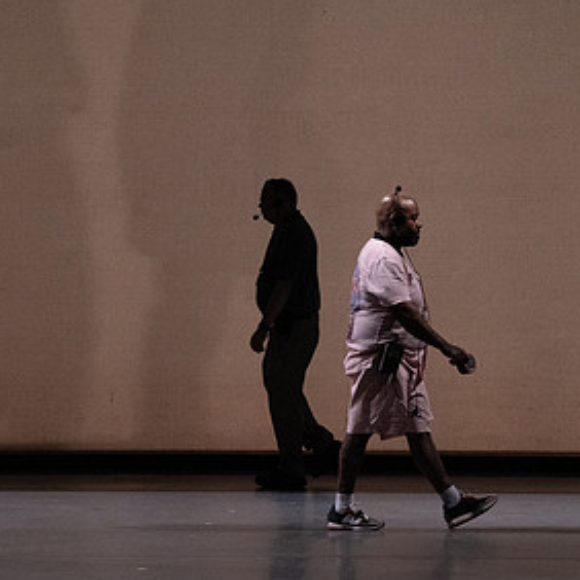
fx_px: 6028
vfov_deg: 5.5
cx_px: 193
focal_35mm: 318
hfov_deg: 5.5
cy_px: 242
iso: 12800
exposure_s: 1/500
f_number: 6.3
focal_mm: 182
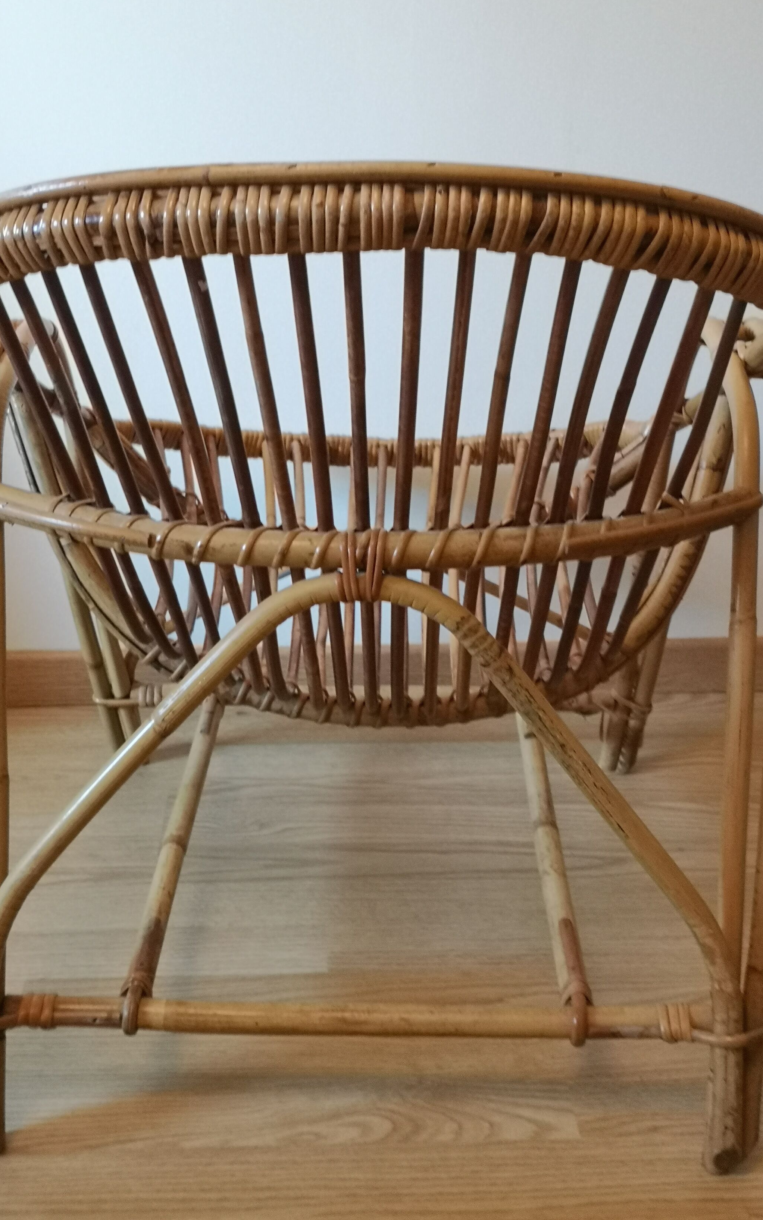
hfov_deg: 32.7
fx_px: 1298
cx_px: 325
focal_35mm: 39
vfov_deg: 50.4
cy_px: 611
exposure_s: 1/33.3
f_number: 1.8
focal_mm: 3.95
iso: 250
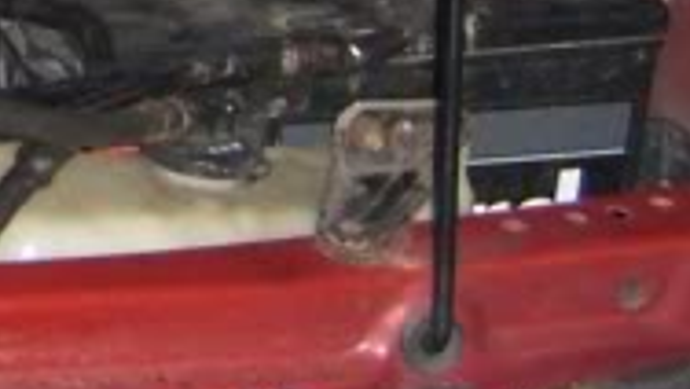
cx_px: -1064
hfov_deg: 8.6
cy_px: -499
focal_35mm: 226
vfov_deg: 5.2
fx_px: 4137
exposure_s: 1/60
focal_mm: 7.9
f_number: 2.8
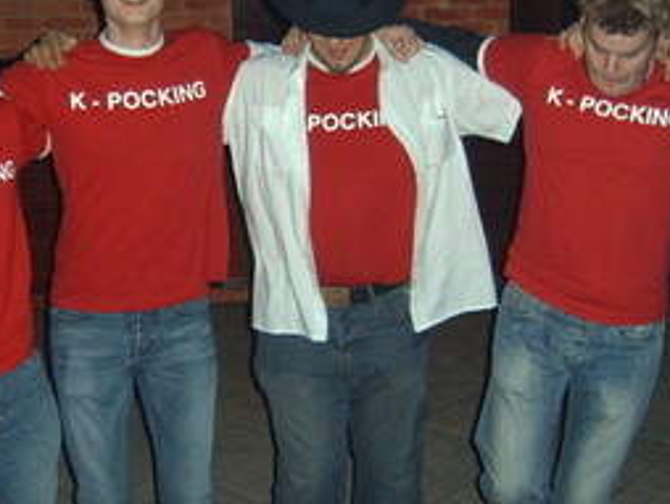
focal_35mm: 65
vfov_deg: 22.5
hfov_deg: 29.7
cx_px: 259
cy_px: 148
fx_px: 1259
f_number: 2.8
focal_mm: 5.8
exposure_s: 1/30
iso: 100
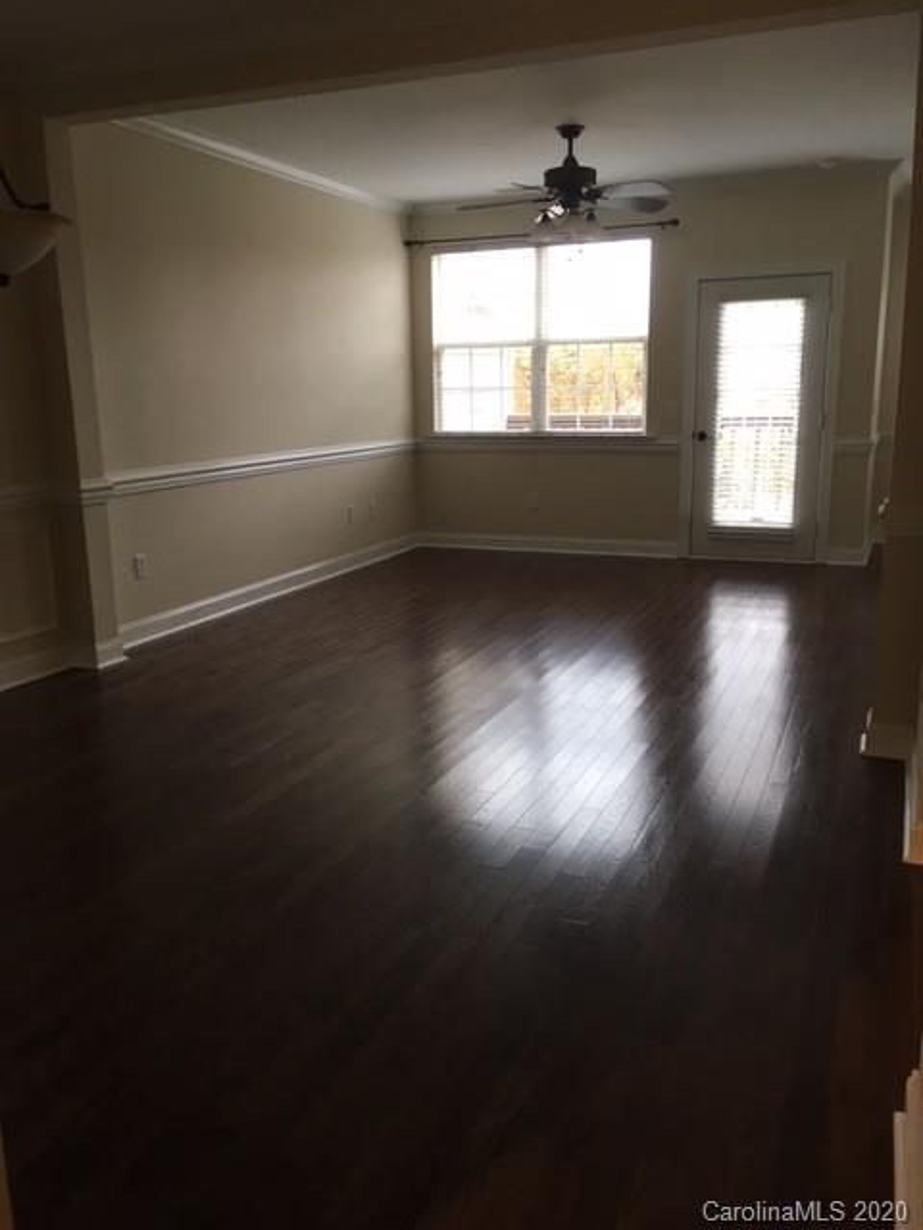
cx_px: 462
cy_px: 615
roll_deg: +0.5
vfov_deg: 61.7
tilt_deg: -13.0
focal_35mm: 29
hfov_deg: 48.2
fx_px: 1031
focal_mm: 4.15
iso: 80
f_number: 2.2
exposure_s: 1/30
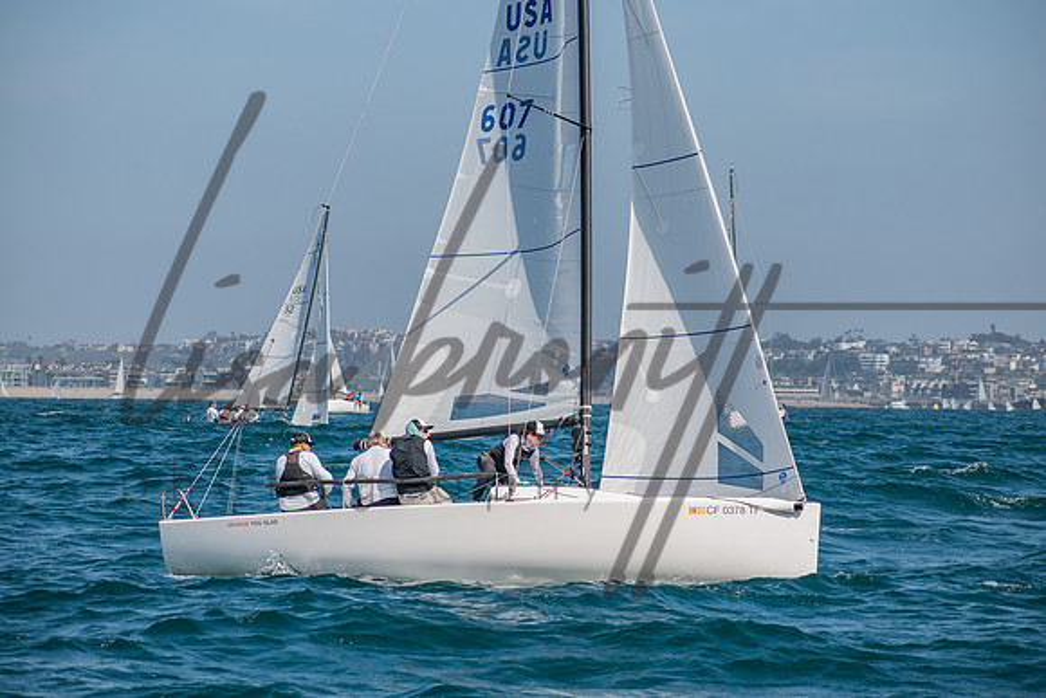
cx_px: 523
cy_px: 349
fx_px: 5390
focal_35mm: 185
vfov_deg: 7.4
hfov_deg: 11.1
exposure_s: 1/1250
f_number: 6.3
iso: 200
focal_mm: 116
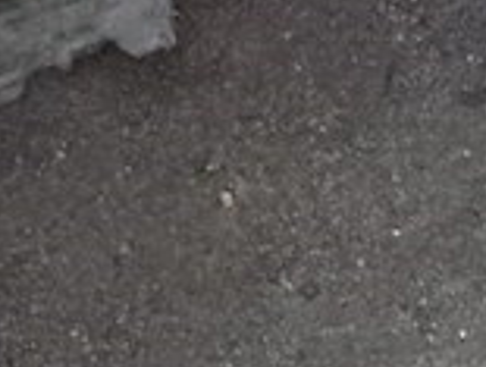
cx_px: 693
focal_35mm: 103
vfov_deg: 13.5
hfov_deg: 17.4
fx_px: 1449
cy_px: 568
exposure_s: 1/60
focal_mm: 4.5
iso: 1000
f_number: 3.9
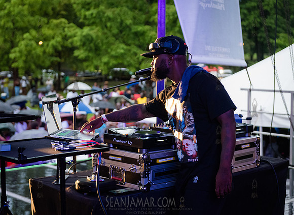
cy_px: 100
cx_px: 172
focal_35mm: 71
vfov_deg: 20.5
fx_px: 593
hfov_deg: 27.8
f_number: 3.2
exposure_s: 1/200
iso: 4000
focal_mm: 62
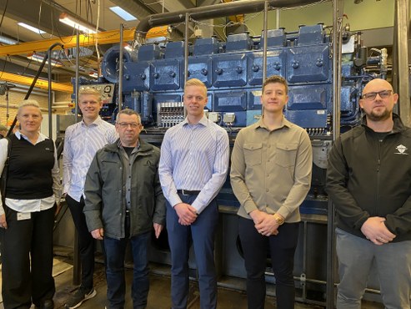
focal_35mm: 26
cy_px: 154
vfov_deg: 53.1
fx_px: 309
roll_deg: -1.1
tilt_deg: -1.5
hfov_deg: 67.3
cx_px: 206
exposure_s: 1/50
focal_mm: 4.25
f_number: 1.8
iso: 320
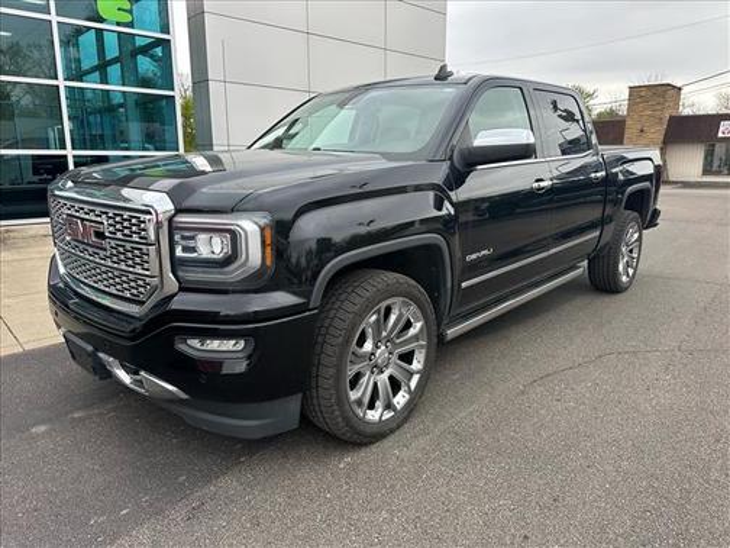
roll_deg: +0.4
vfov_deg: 56.8
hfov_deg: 71.6
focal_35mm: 24
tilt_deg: -11.6
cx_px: 365
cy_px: 274
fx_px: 506
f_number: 1.78
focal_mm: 6.86
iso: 80
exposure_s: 1/580
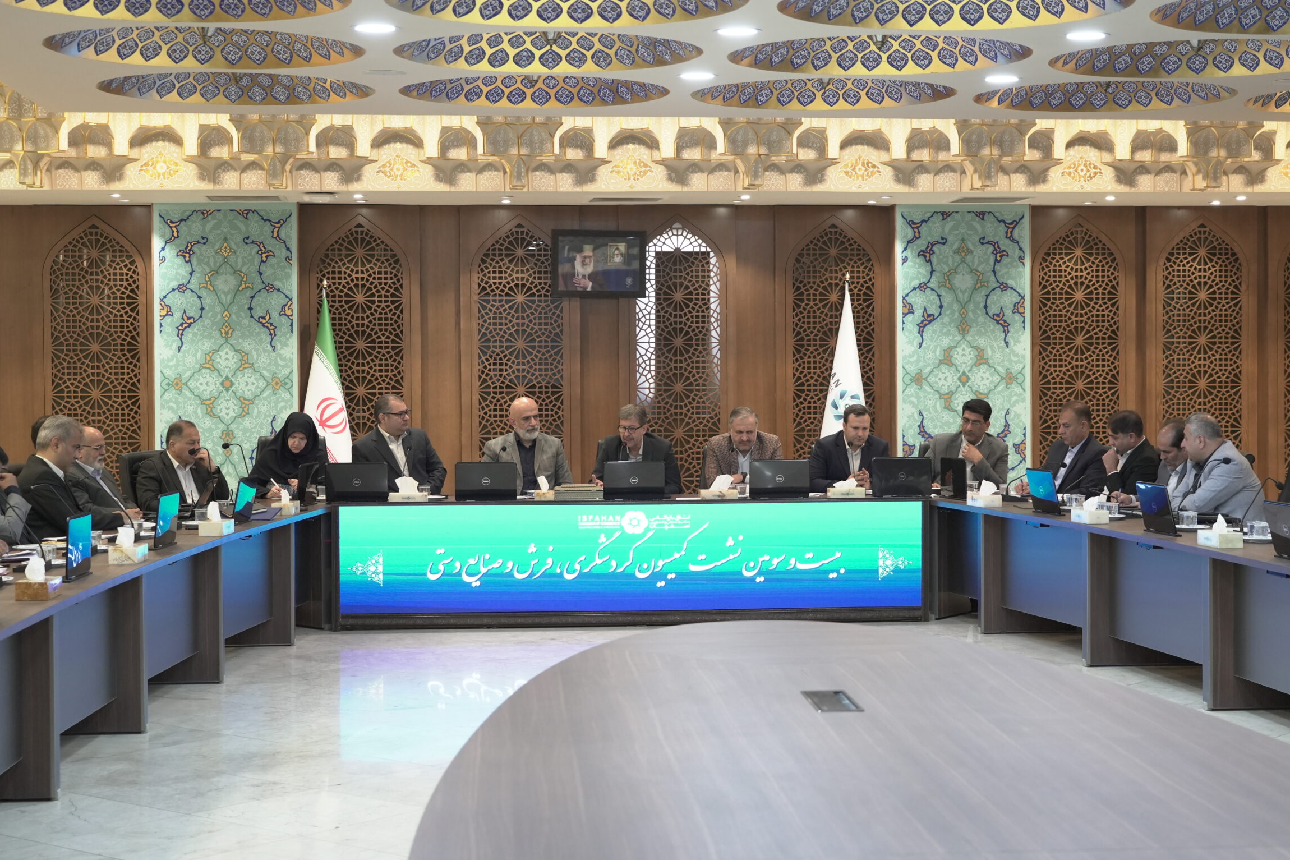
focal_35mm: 59
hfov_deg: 33.9
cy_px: 411
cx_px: 674
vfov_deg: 23.0
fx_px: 2114
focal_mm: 53
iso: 2000
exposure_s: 1/160
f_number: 4
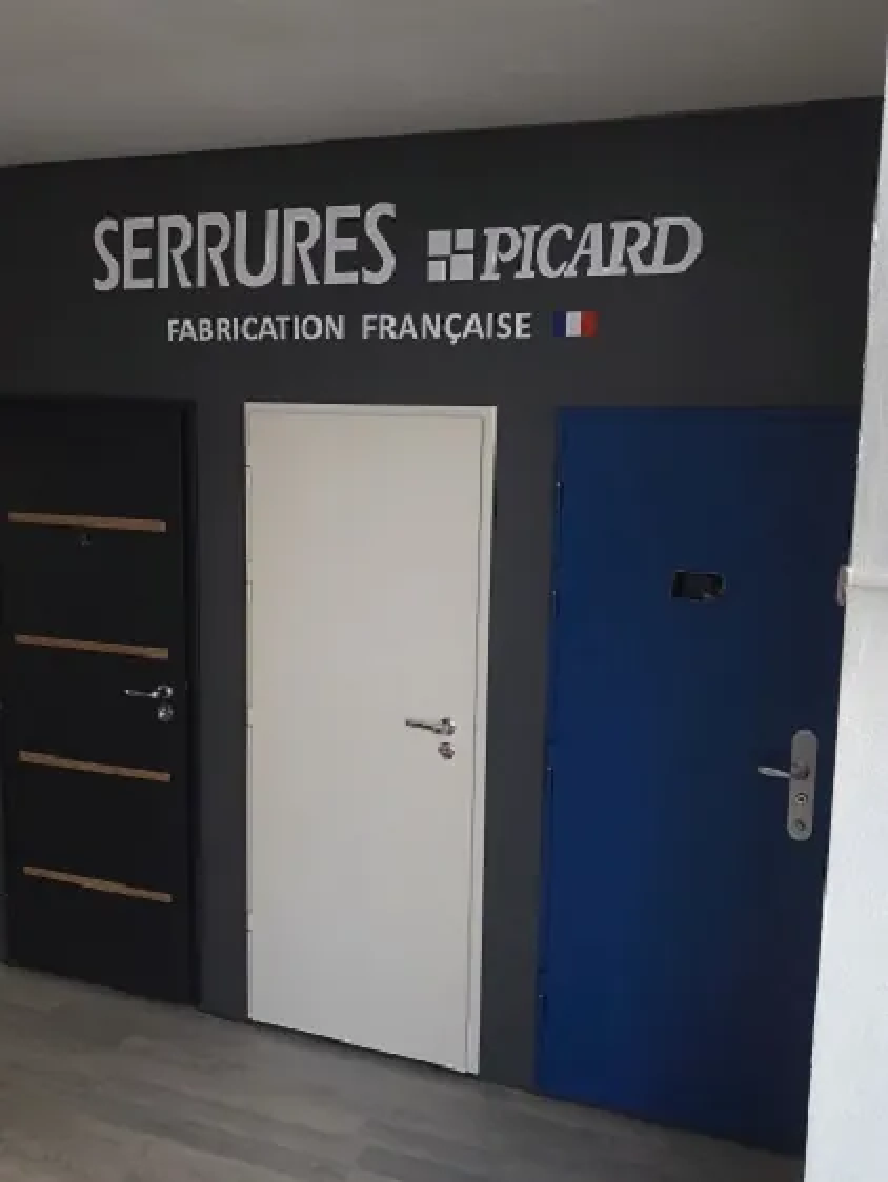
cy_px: 591
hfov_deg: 49.8
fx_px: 957
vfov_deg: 63.4
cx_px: 444
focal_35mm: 28
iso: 40
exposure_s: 1/134
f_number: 1.9
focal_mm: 3.7
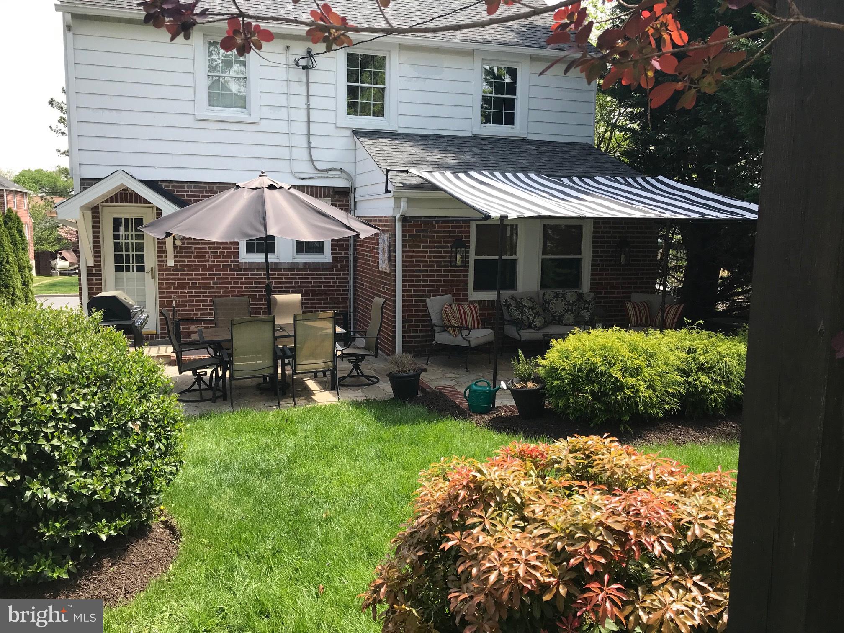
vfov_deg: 49.7
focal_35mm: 28
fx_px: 683
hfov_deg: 63.4
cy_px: 316
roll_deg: -0.6
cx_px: 422
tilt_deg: -9.2
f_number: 1.8
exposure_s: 1/912
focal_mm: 3.99
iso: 20
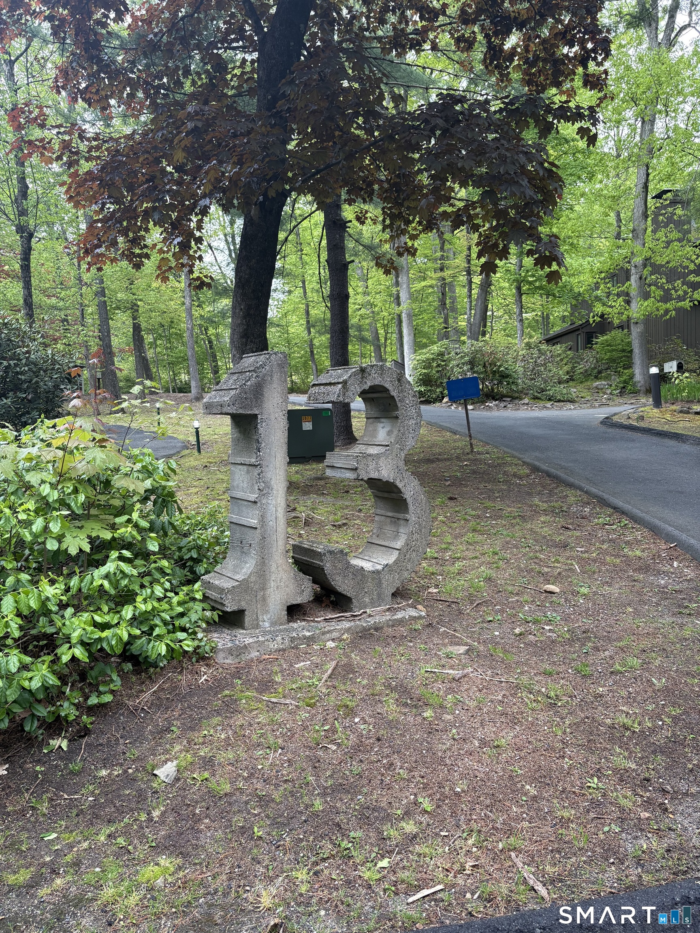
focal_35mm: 26
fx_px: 701
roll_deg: +1.7
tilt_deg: -2.0
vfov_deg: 67.3
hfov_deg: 53.1
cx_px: 350
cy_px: 466
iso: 125
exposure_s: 1/111
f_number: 1.6
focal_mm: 5.96
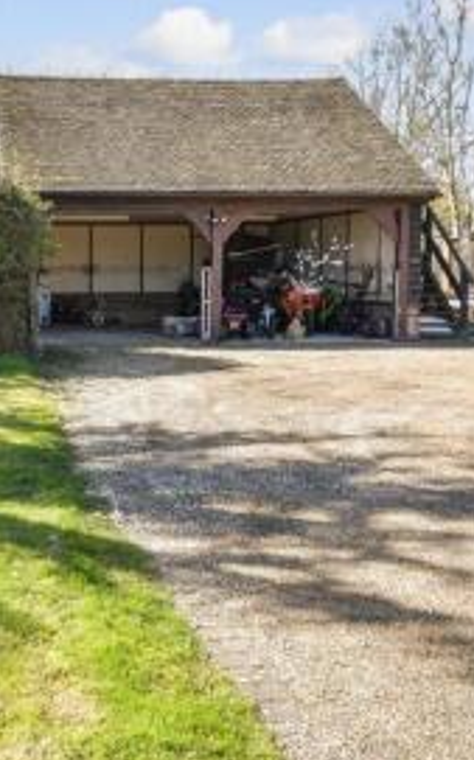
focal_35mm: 43
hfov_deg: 27.9
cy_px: 327
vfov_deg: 46.1
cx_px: -11
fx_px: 890
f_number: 8
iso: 200
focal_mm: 16
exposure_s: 1/250
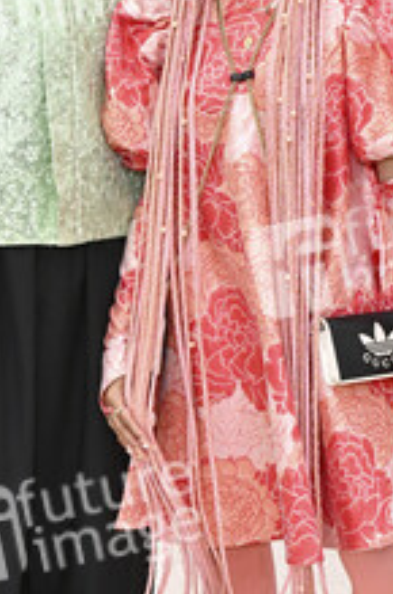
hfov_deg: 15.8
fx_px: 1415
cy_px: 119
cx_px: 141
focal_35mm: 86
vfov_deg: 23.4
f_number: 11
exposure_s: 1/320
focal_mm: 47
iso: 400
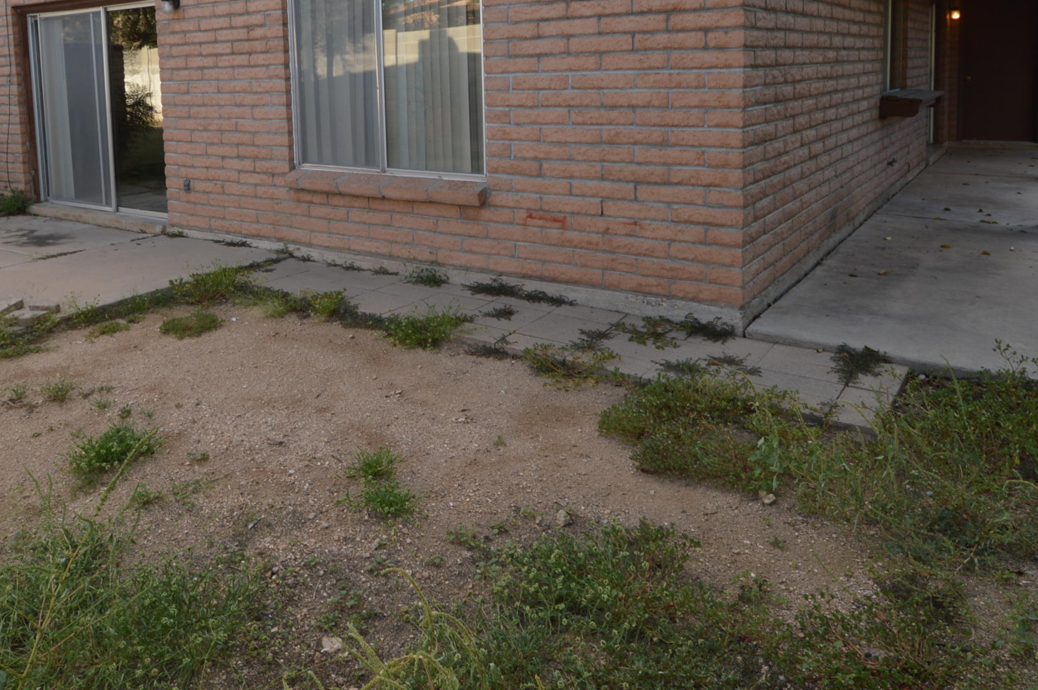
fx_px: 778
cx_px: 448
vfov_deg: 45.5
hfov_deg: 67.1
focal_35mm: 27
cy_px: 142
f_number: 5.6
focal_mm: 10
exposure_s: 1/125
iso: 110
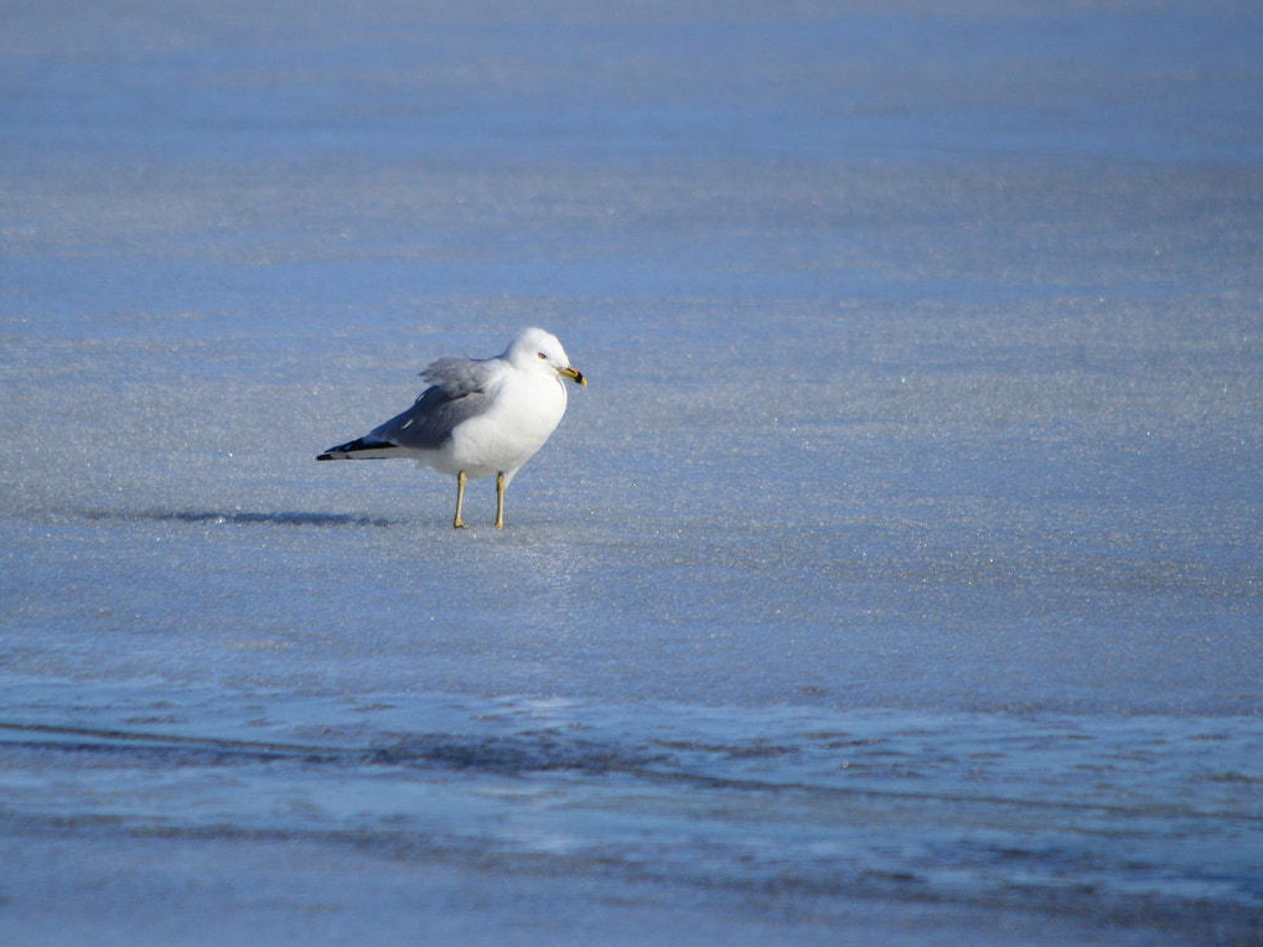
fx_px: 24771
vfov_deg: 2.2
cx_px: 451
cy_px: 434
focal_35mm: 679
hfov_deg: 2.9
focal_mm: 300
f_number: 5.6
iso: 200
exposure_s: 1/1600
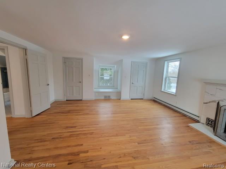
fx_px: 85
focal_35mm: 13
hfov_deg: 106.2
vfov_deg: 89.9
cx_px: 113
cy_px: 84
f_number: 2.2
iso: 160
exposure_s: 1/60
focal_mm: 2.2
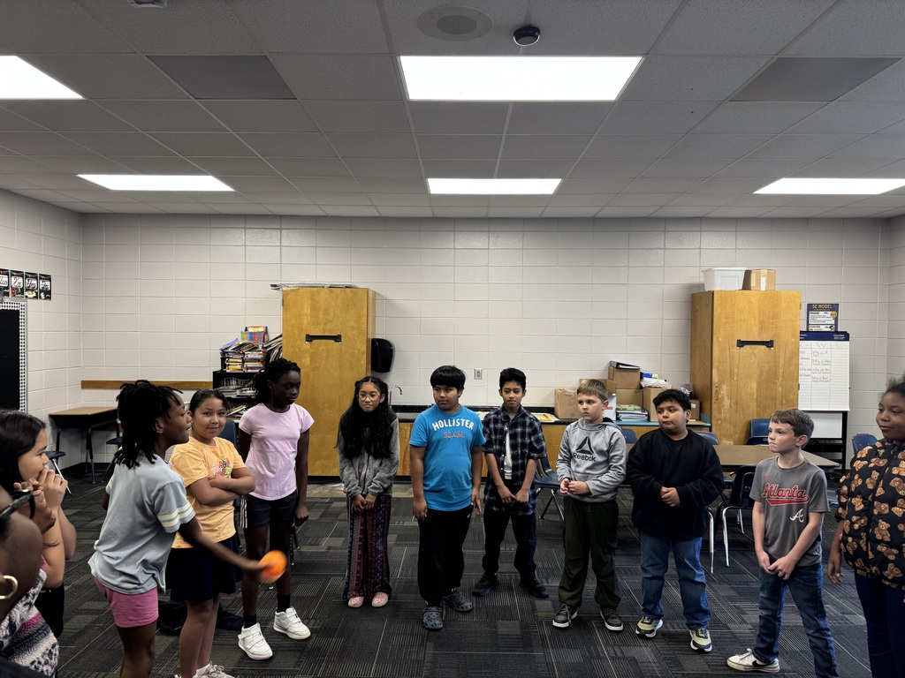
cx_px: 452
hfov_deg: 71.6
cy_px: 339
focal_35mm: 24
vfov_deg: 56.8
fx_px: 627
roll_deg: -2.4
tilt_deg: -2.2
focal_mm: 6.76
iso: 160
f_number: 1.78
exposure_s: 1/60
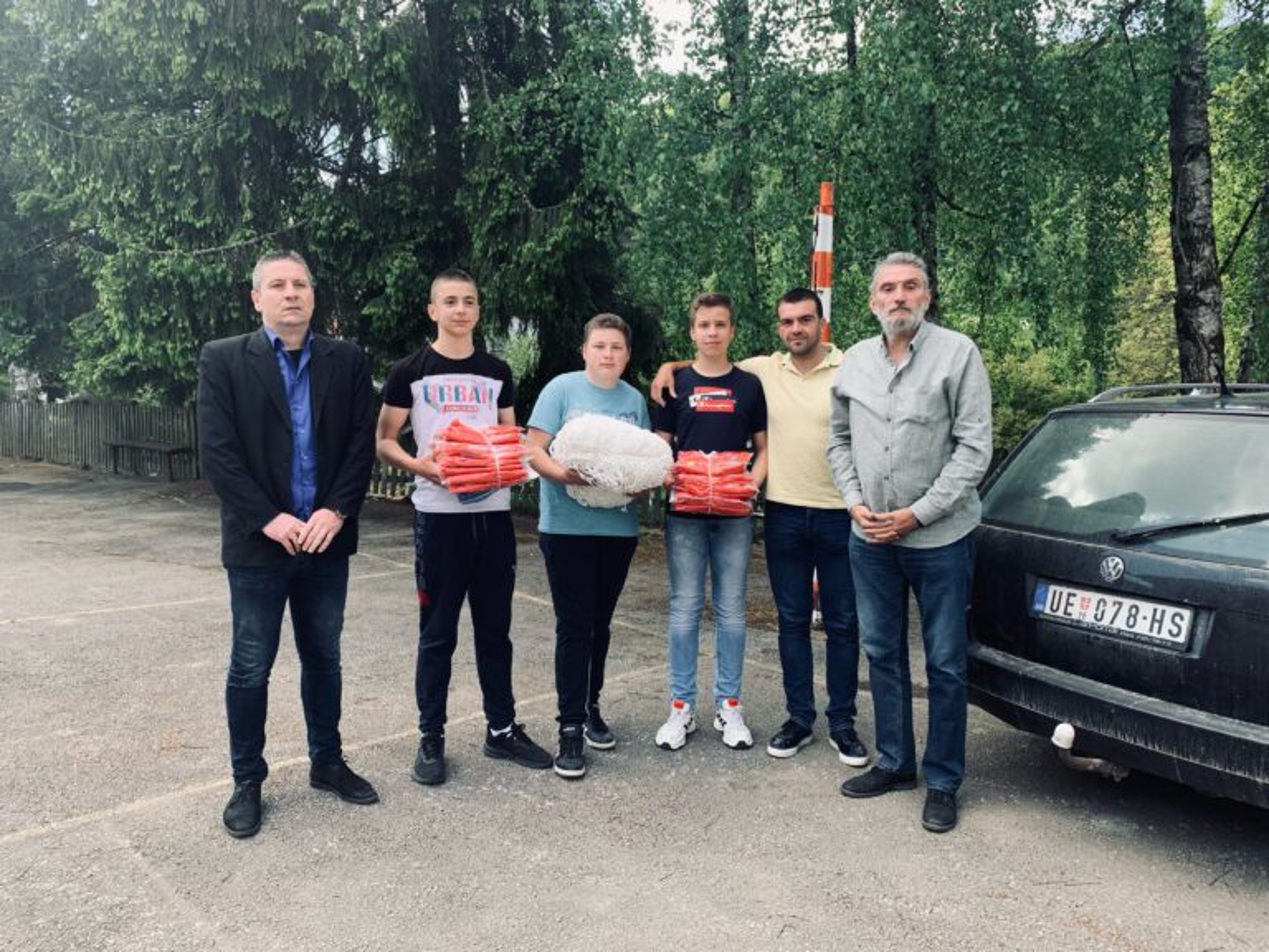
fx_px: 953
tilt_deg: -4.7
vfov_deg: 53.1
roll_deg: +0.1
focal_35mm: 26
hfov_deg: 67.3
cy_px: 476
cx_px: 634
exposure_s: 1/196
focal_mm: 4.25
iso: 25
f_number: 1.8
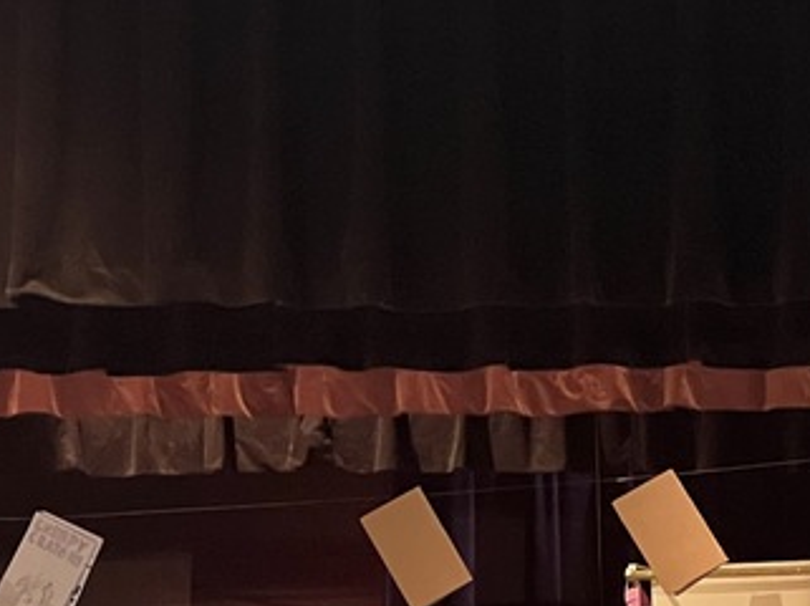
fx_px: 5750
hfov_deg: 8.0
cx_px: -121
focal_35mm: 246
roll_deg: +0.9
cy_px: 636
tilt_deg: +5.1
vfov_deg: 6.0
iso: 640
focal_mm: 9
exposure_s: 1/60
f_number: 2.8
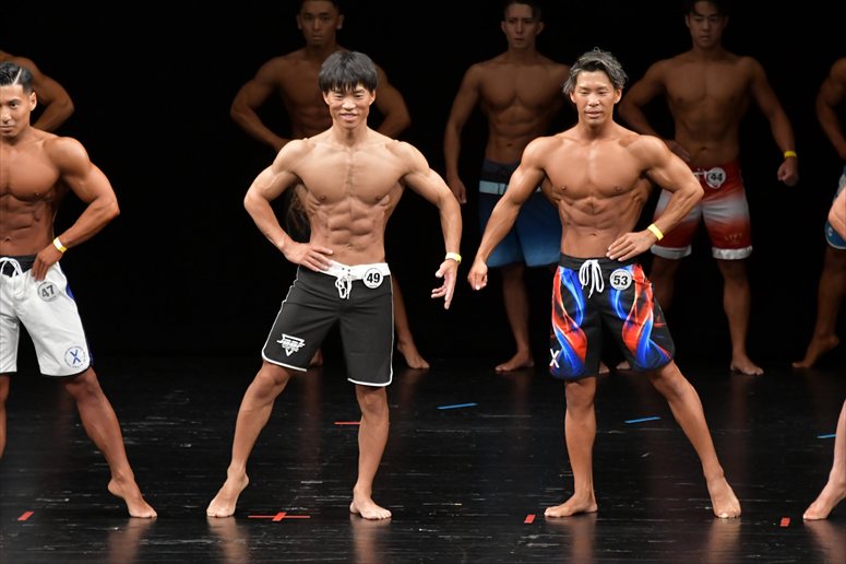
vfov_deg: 4.8
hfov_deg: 7.2
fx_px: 6694
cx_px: 423
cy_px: 282
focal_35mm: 285
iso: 3200
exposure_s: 1/400
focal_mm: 190
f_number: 5.6
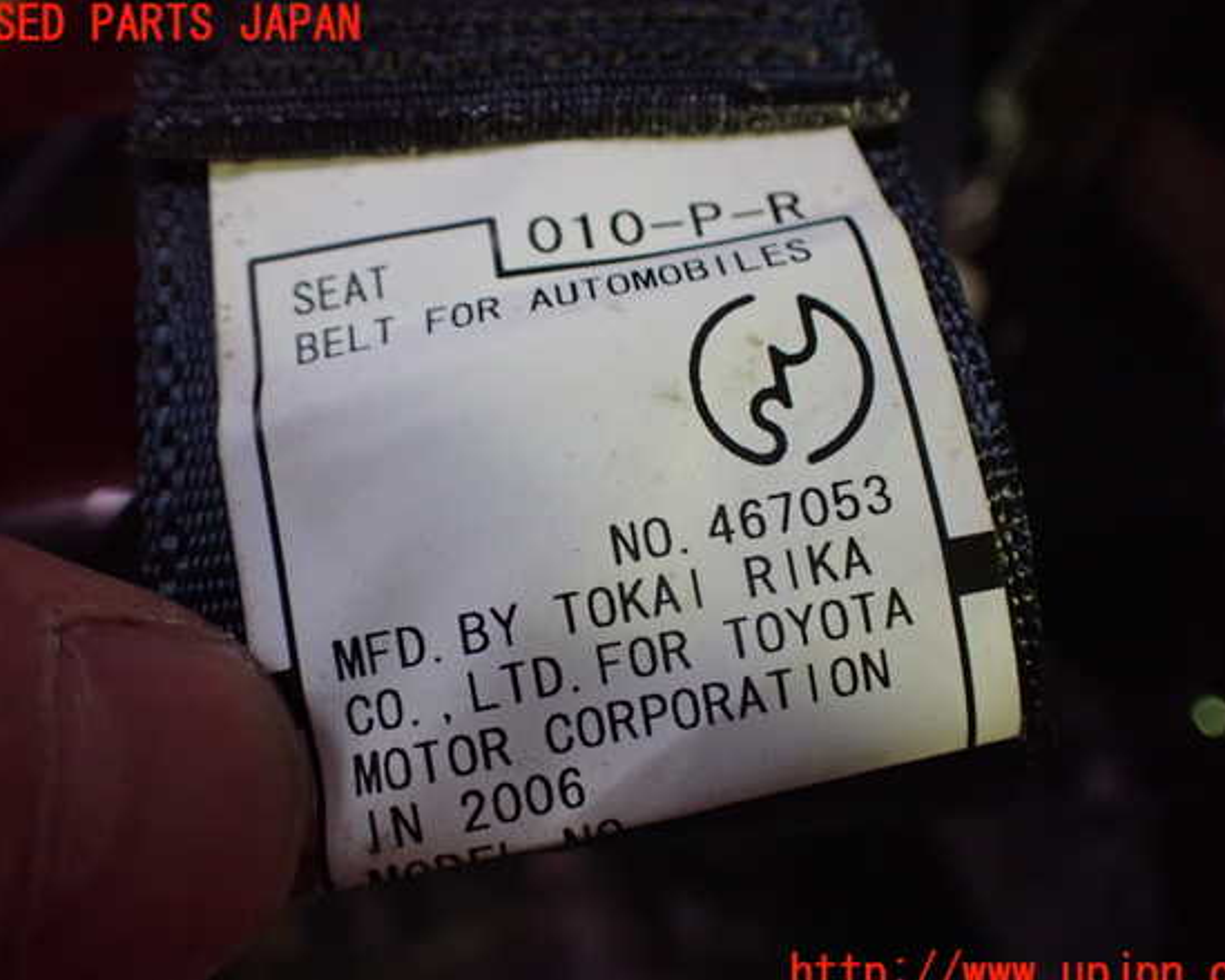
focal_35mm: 32
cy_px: 500
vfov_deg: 45.8
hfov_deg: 55.7
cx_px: 625
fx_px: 1160
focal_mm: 5.4
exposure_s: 1/80
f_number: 2.3
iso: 800
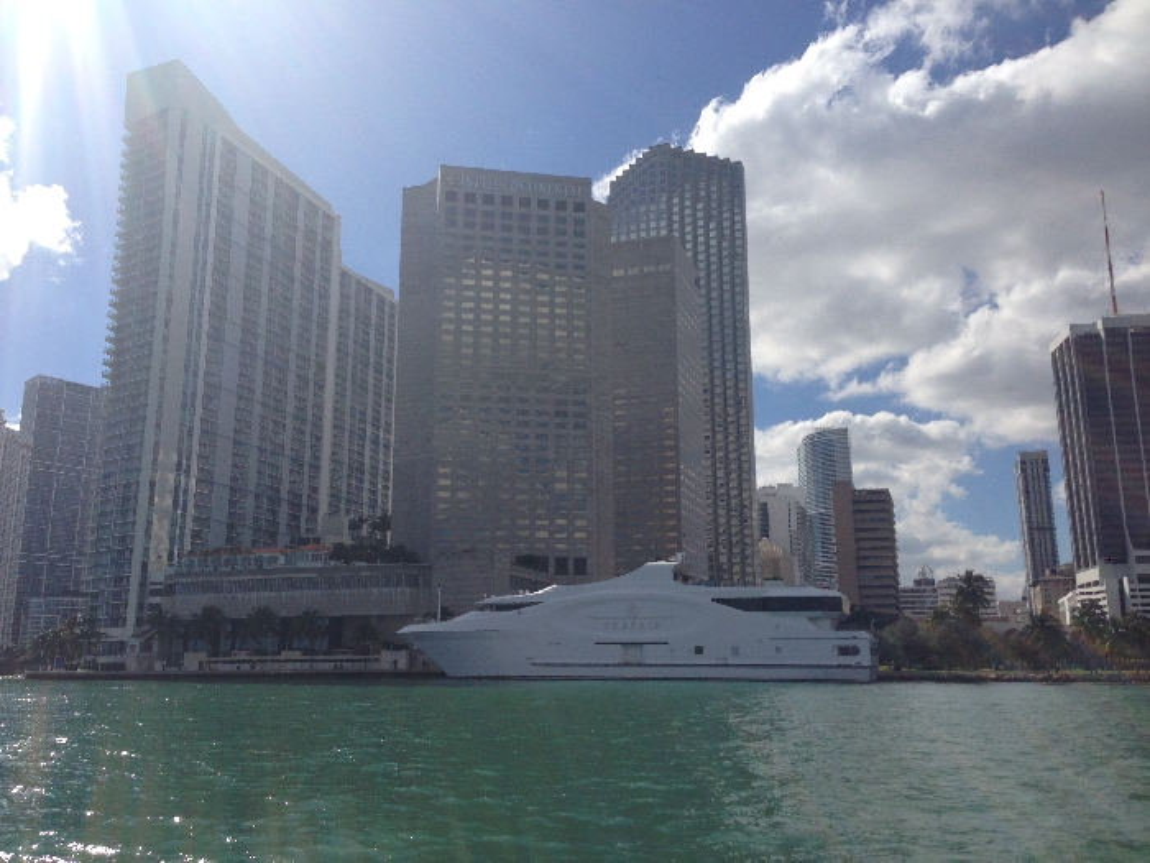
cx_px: 575
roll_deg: -1.2
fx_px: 1096
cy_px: 432
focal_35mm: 33
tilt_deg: +12.6
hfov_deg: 55.4
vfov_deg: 42.9
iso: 50
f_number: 2.4
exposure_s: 1/3623
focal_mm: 4.12
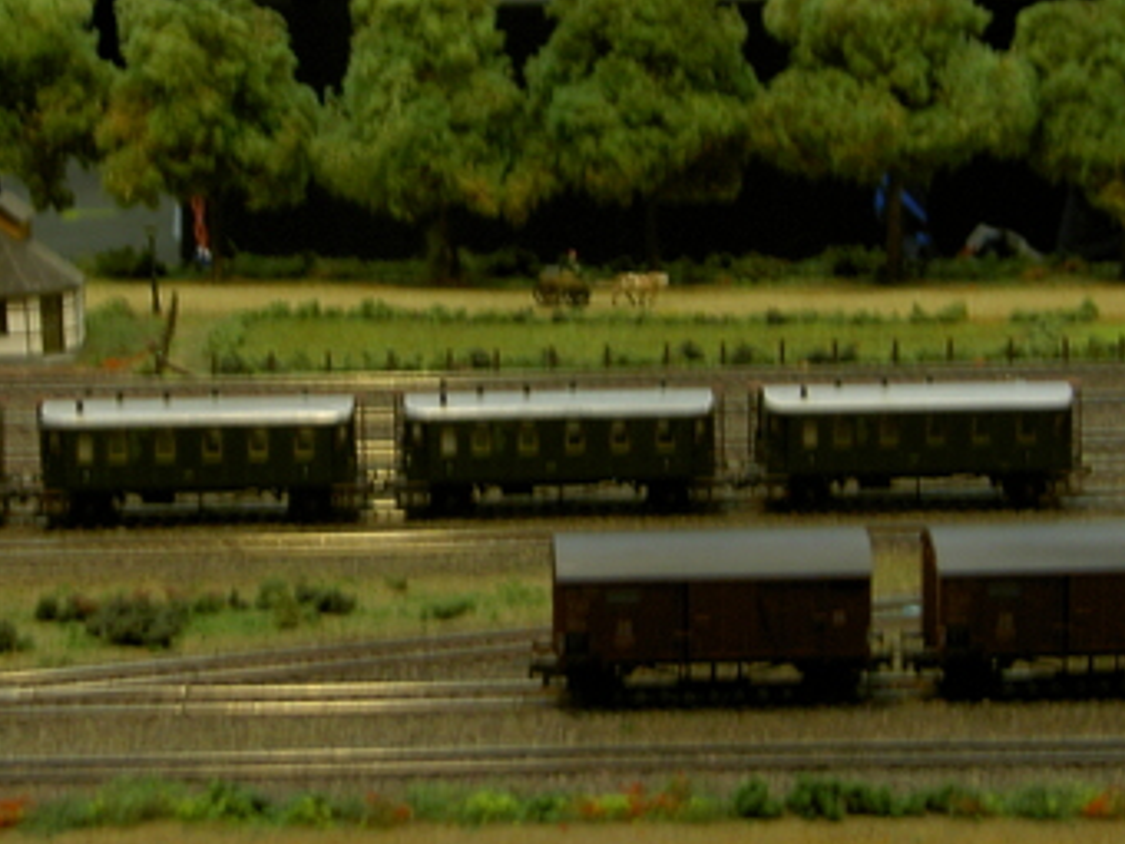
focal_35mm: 94
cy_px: 301
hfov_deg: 20.9
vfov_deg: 15.7
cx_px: 521
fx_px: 3055
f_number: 3.8
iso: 50
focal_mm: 9.9
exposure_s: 1/8
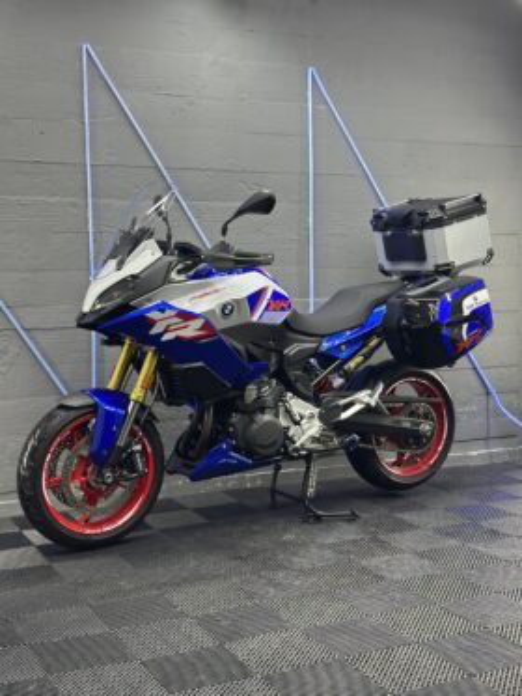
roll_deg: -0.5
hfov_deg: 30.3
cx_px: 261
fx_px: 965
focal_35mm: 48
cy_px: 348
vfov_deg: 39.6
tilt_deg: -4.4
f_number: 1.78
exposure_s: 1/100
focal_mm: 6.86
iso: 160
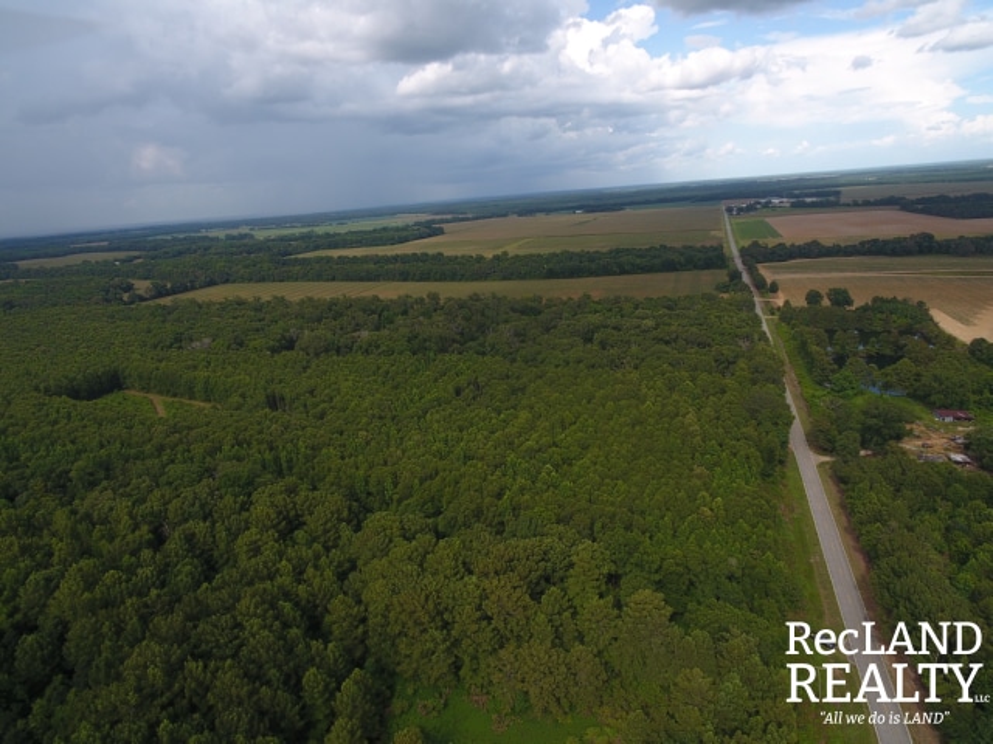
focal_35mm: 20
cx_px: 496
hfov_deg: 81.7
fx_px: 574
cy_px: 372
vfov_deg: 66.0
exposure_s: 1/421
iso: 100
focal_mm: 3.61
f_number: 2.8
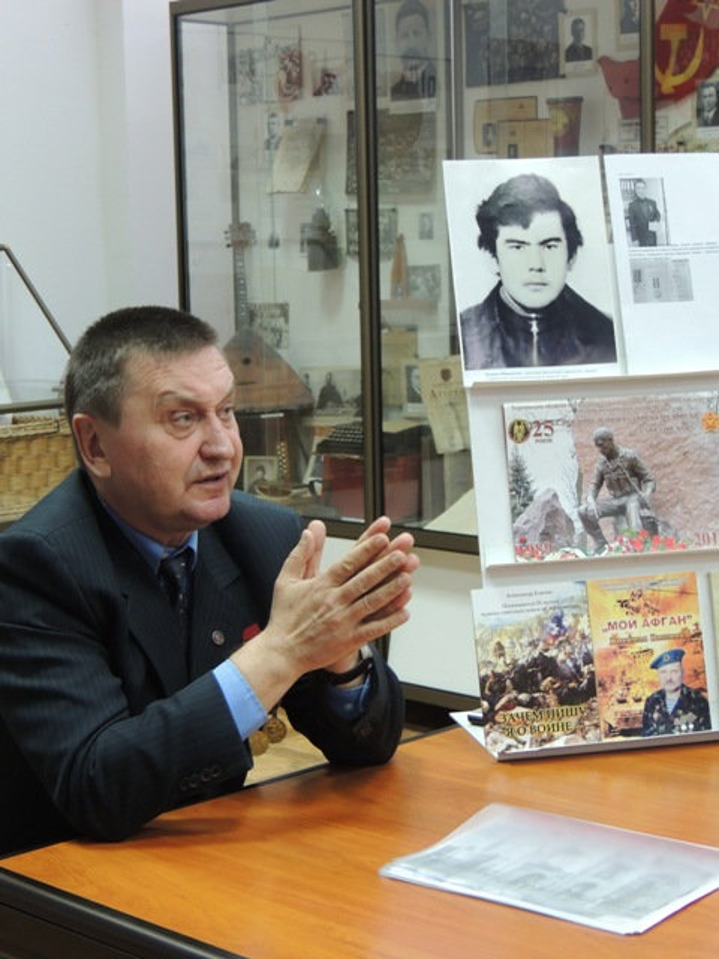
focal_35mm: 70
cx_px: 360
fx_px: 1939
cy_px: 480
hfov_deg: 21.0
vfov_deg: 27.8
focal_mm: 12.4
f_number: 3.9
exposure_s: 1/15
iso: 450
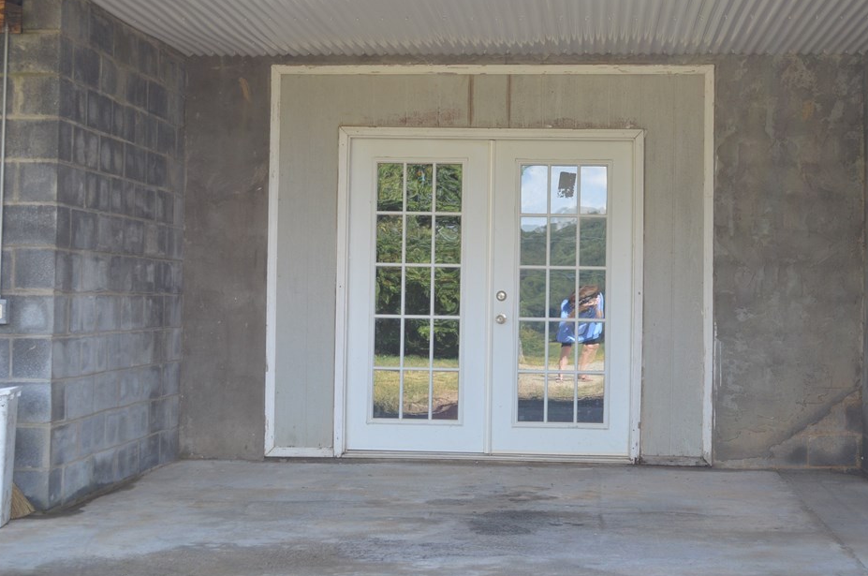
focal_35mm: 62
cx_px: 502
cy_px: 267
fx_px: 1483
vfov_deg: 22.0
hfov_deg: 32.6
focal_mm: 35
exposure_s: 1/125
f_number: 5.6
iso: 200
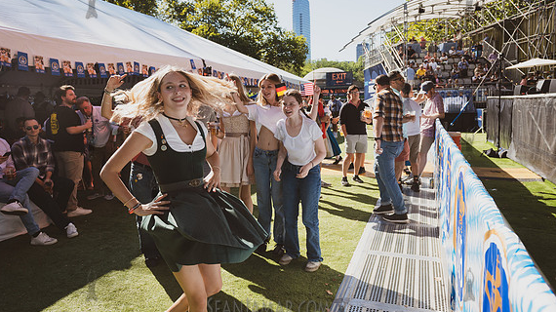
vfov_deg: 42.8
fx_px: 398
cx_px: 280
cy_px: 143
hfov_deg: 69.9
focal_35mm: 27
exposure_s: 1/1000
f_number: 4
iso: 250
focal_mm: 24
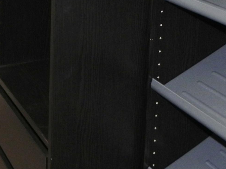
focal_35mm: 80
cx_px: 57
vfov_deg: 17.1
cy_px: -61
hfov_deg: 24.2
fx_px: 522
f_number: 2.8
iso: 200
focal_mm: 4.6
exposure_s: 1/30
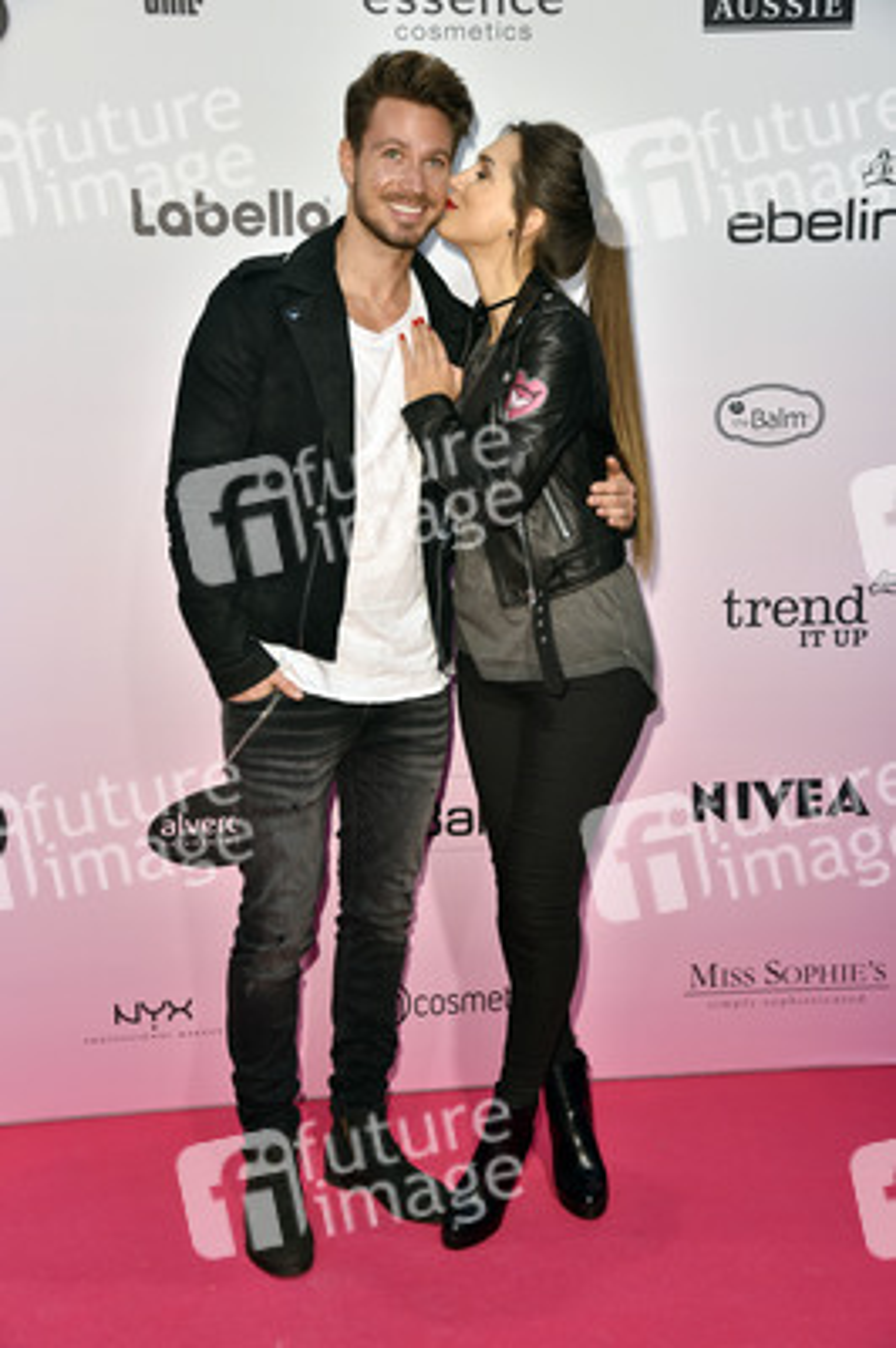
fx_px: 1945
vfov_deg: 38.2
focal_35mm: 52
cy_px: 674
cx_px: 448
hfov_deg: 25.9
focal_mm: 52
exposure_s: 1/200
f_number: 6.3
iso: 640
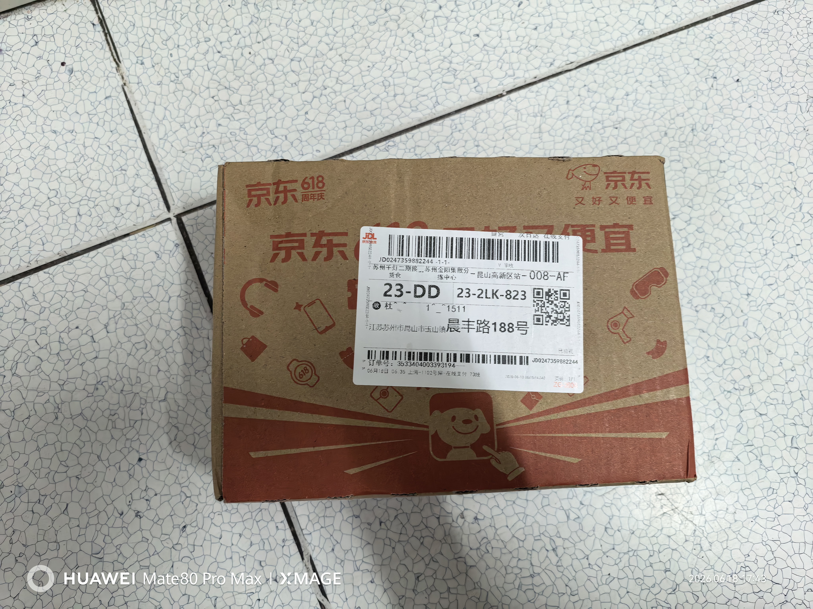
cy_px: 304
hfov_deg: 71.6
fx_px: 564
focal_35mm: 24
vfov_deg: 56.8
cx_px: 406
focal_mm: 6.98
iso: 640
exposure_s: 1/50
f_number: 2
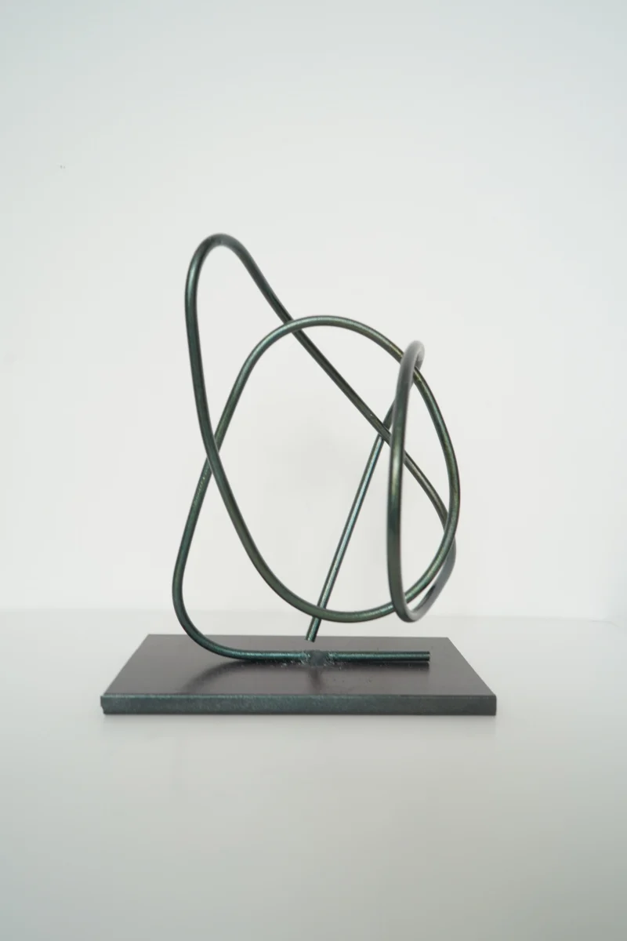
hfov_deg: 51.3
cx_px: 314
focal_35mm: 25
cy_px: 470
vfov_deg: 71.5
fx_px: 653
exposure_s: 1/30
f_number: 6.3
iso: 640
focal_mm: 25
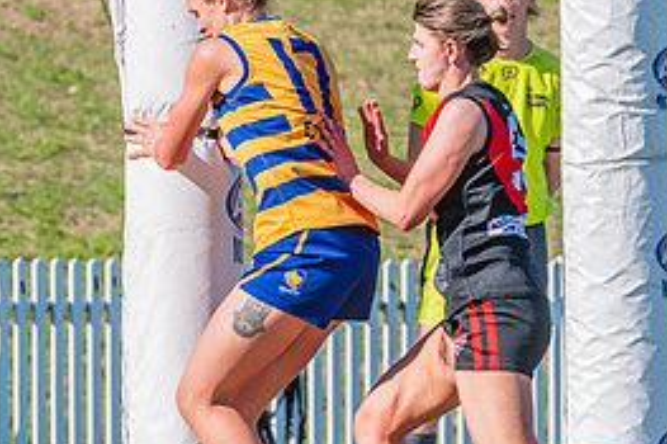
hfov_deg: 2.1
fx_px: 17942
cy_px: 298
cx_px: 244
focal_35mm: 969
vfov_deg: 1.4
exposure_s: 1/1250
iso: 800
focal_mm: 420
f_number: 11
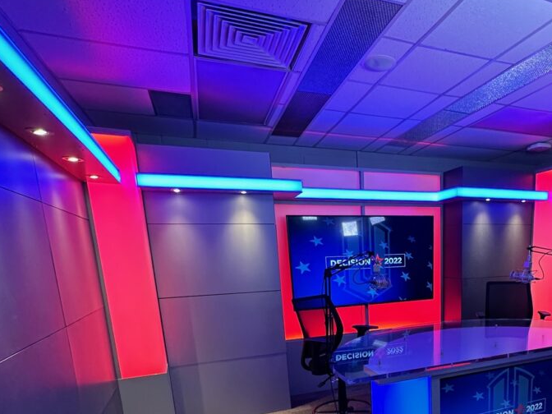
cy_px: 337
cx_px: 384
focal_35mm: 25
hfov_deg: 66.8
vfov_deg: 51.2
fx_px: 399
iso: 200
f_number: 2.2
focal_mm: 2.22
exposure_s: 1/60
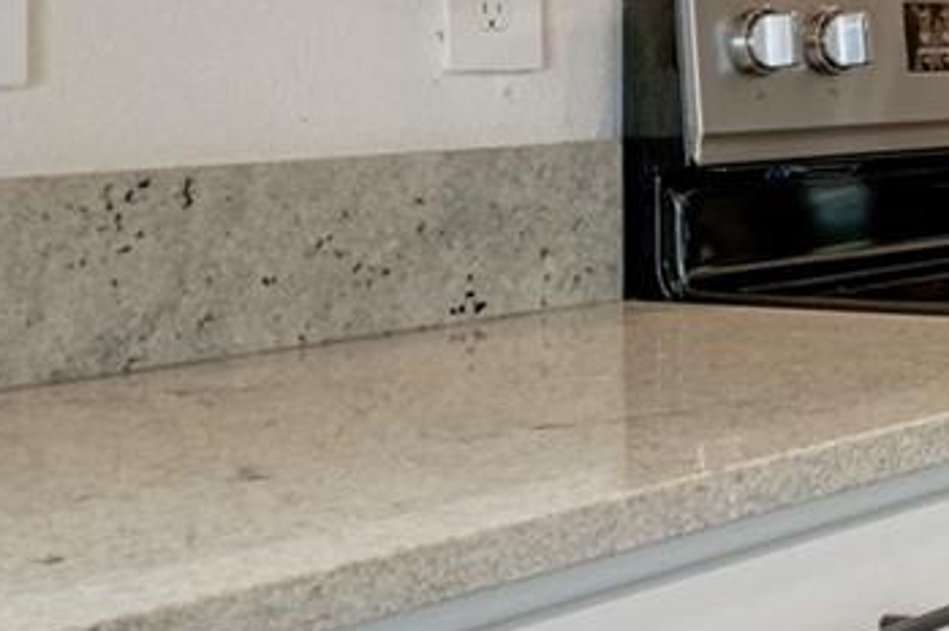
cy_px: 223
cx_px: 1661
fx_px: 2054
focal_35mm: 78
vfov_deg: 17.4
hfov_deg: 19.8
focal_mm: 17
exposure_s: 1/60
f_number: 8
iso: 1600
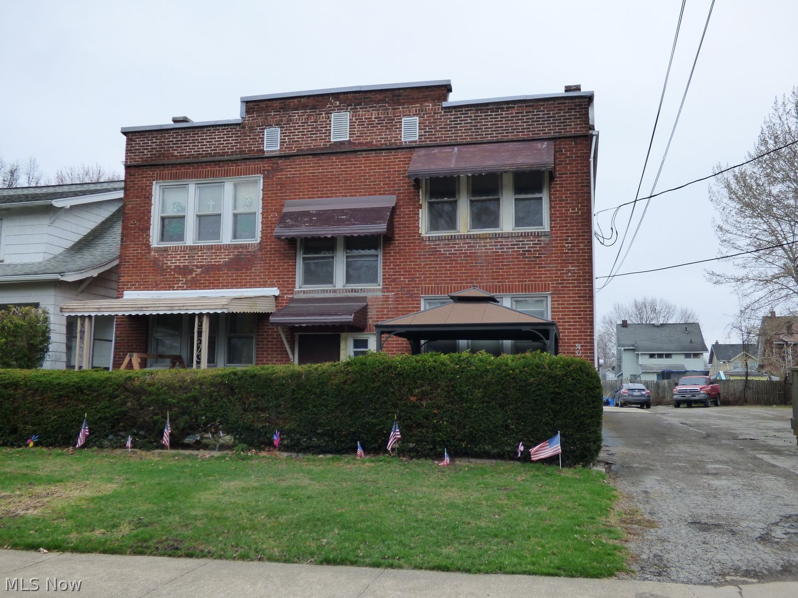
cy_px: 299
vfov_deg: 44.2
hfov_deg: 56.8
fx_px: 738
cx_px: 399
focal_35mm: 32
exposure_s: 1/500
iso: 200
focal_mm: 5.53
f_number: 3.3
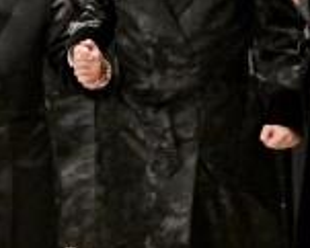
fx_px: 1405
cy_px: -26
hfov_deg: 12.0
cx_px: -168
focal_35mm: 153
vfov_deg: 10.0
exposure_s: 1/200
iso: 1250
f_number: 4
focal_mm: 24
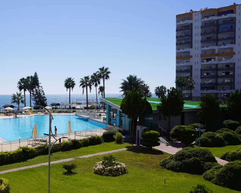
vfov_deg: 37.3
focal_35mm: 40
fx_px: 285
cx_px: 43
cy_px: 108
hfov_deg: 43.3
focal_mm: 20
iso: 100
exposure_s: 1/250
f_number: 10
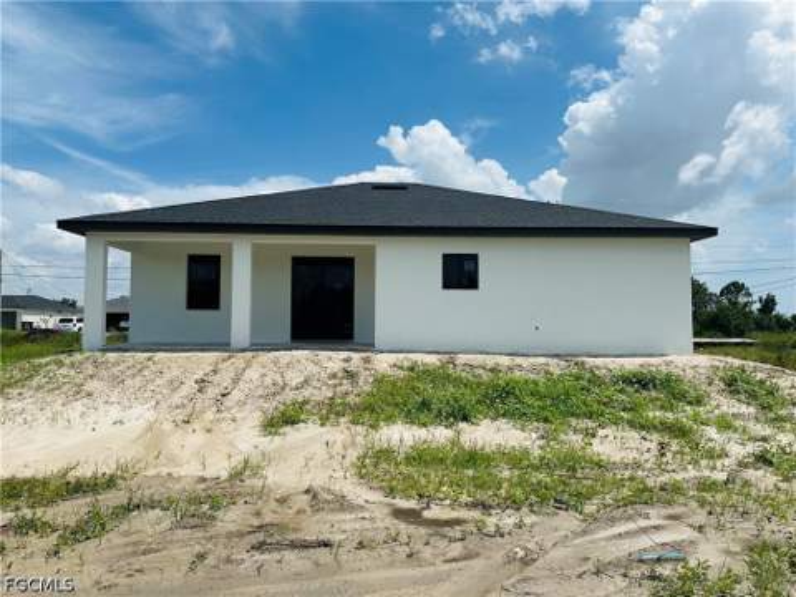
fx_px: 552
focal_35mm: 24
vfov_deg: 56.8
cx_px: 398
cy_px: 298
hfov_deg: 71.6
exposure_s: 1/8929
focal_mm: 6.86
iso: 80
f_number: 1.78
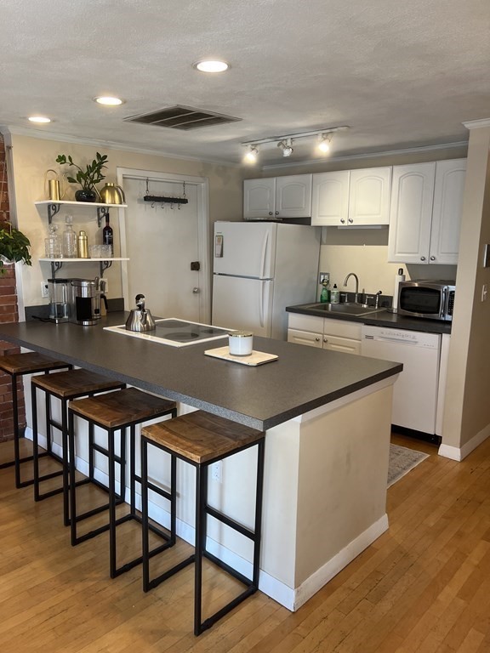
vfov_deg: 67.3
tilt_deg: -10.4
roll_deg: -0.2
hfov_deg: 53.1
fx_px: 491
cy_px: 326
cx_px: 245
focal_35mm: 26
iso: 100
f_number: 1.5
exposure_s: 1/120
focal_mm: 5.7
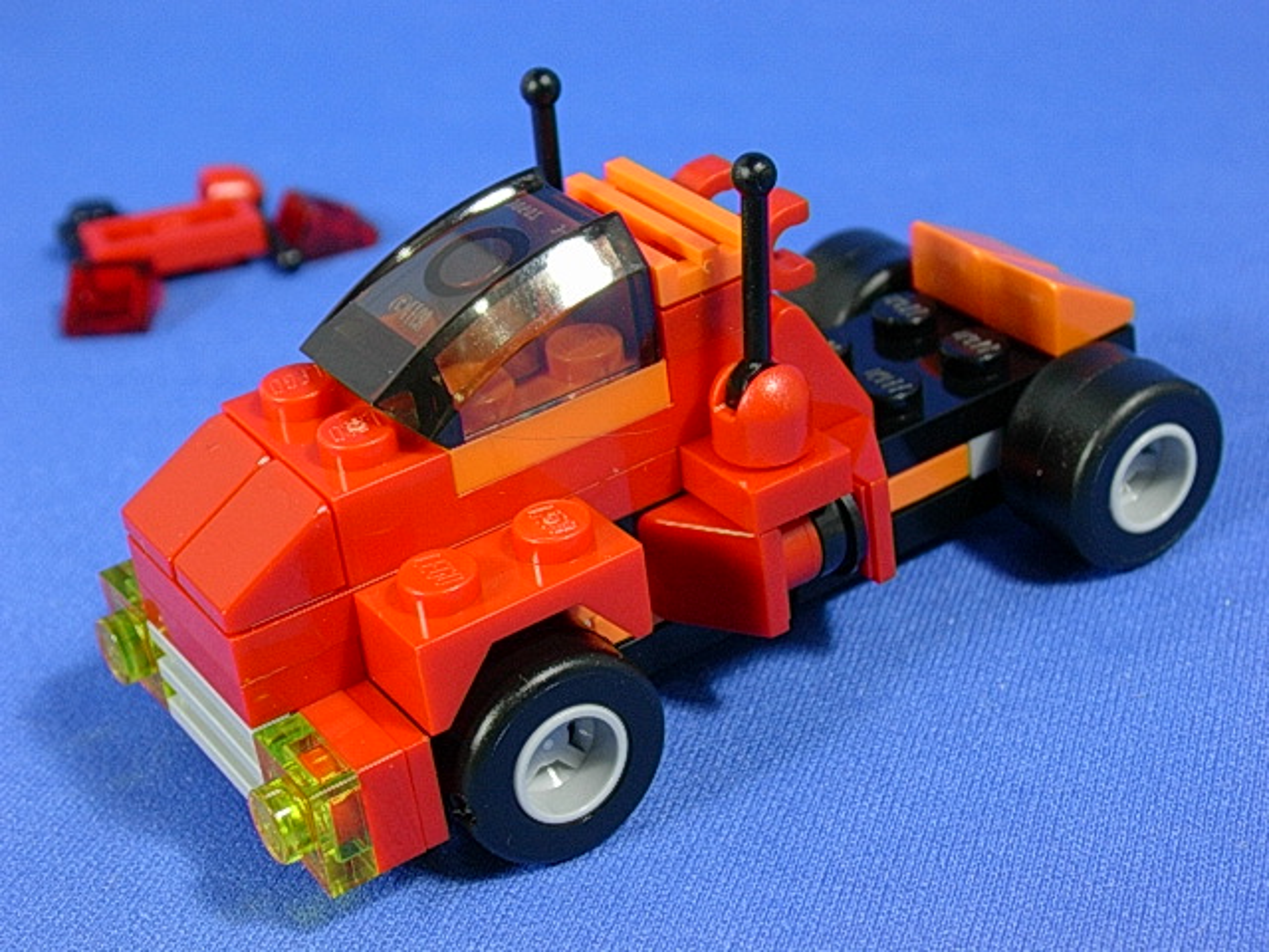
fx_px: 2456
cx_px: 634
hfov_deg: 29.0
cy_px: 476
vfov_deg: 21.9
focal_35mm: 67
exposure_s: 1/5.4
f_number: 3.6
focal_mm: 10.2
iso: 70
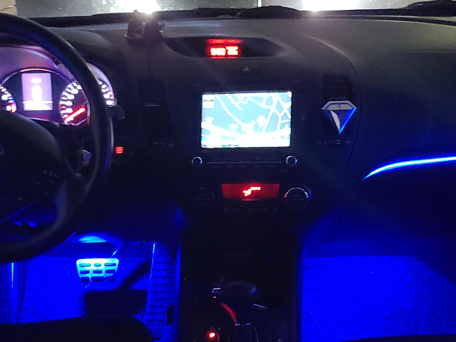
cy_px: 275
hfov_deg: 38.2
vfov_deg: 28.5
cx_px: 219
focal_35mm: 50
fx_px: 659
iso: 2500
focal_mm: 5.4
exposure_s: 1/10
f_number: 1.8
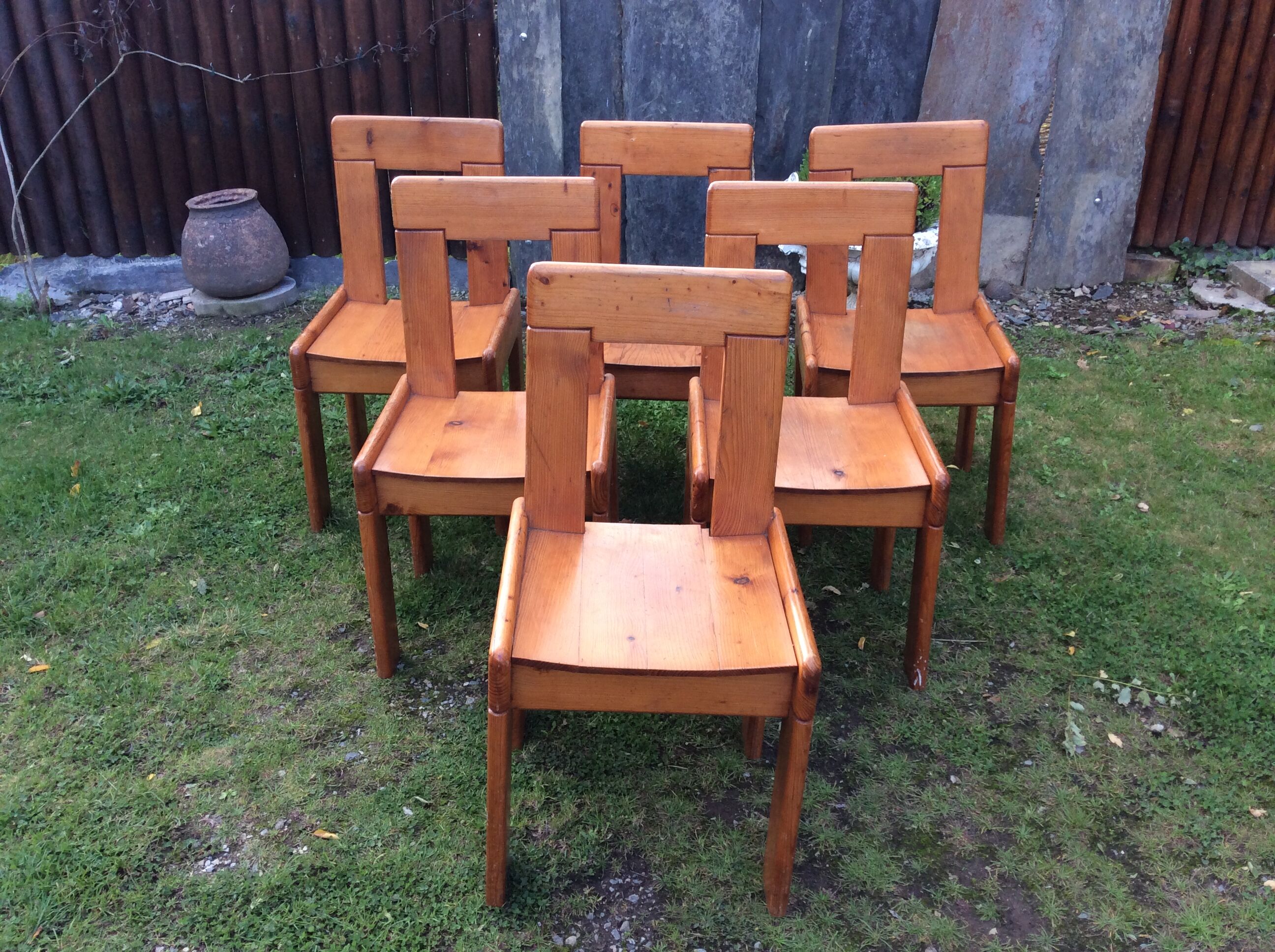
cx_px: 638
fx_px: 1177
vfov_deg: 44.1
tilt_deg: -30.8
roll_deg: +0.0
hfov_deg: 56.9
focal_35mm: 32
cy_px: 476
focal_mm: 3.3
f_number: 2.4
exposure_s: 1/100
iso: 50
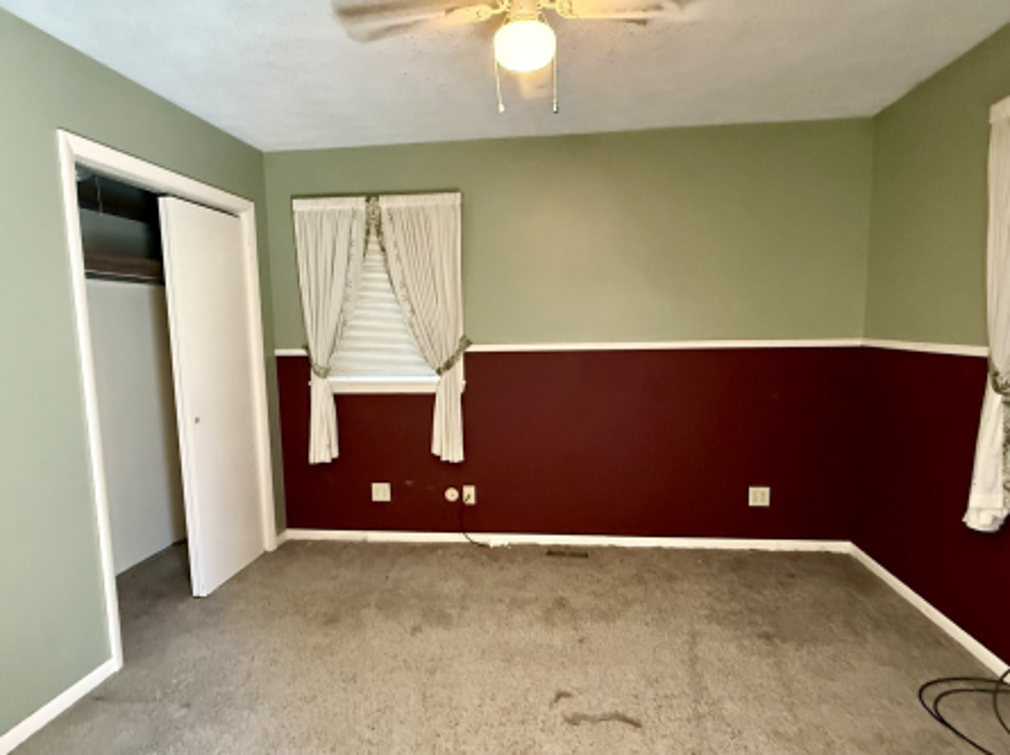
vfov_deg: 63.3
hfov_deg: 79.0
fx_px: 612
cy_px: 399
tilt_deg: -6.6
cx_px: 510
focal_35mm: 21
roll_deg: +0.7
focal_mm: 2.22
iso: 1250
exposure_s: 1/60
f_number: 2.2
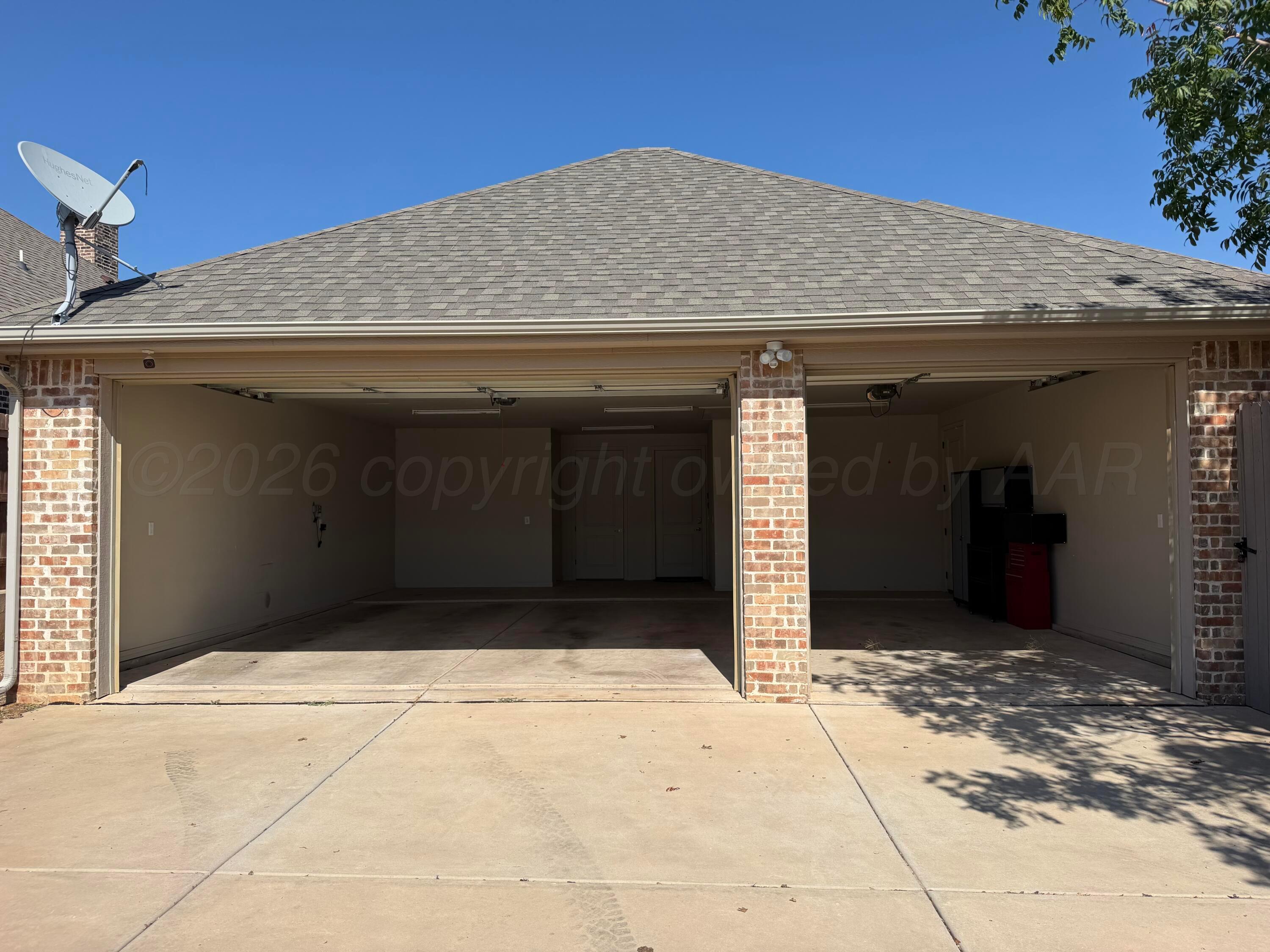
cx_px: 635
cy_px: 476
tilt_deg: +1.2
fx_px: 881
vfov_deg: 56.8
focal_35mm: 24
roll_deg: +0.7
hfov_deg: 71.6
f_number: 1.78
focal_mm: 6.76
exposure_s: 1/5714
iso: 80
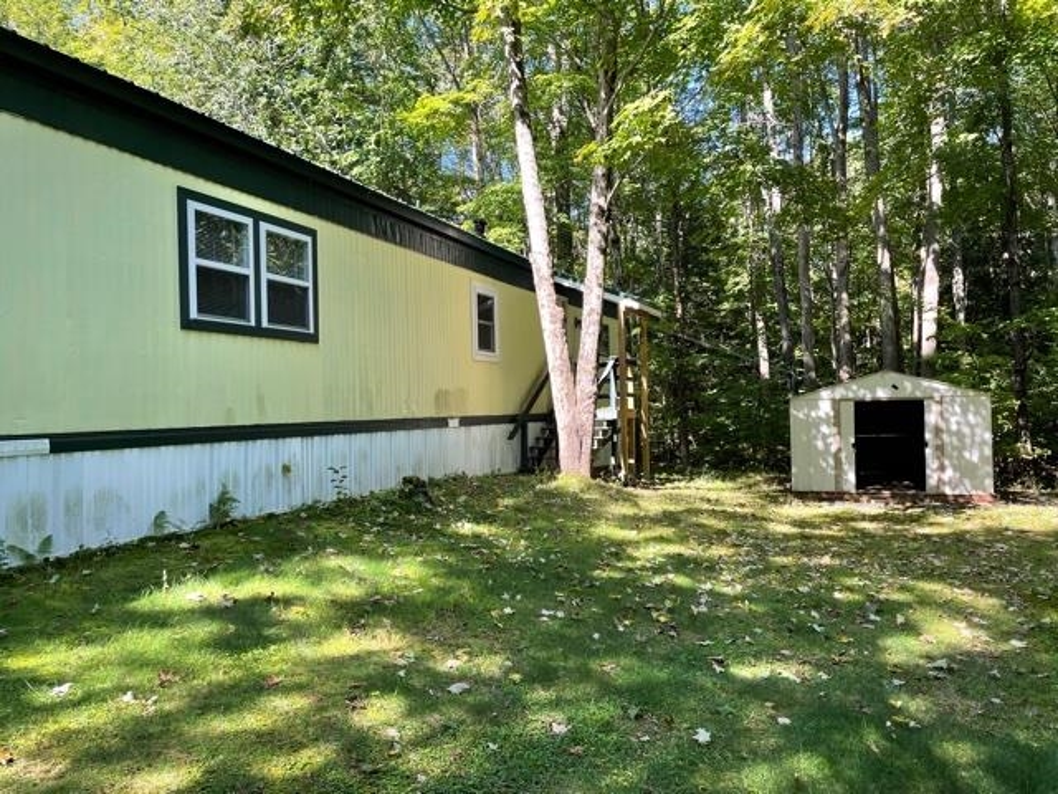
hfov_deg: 67.3
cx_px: 529
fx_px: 795
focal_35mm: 26
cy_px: 397
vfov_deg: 53.1
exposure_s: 1/213
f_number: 1.6
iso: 32
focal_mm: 4.2
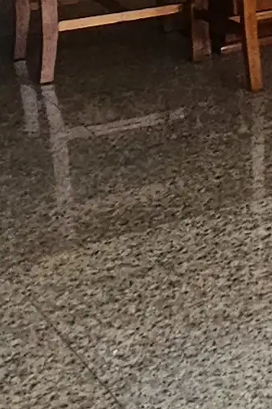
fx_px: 1224
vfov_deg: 17.2
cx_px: 813
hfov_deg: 9.7
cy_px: -198
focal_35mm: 108
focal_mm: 2.2
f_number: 2.2
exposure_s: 1/60
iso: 160
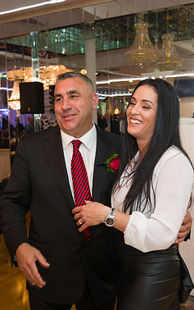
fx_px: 422
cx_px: 67
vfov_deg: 40.3
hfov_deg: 25.8
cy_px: 155
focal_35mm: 50
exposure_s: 1/125
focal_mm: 32
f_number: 4
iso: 1000
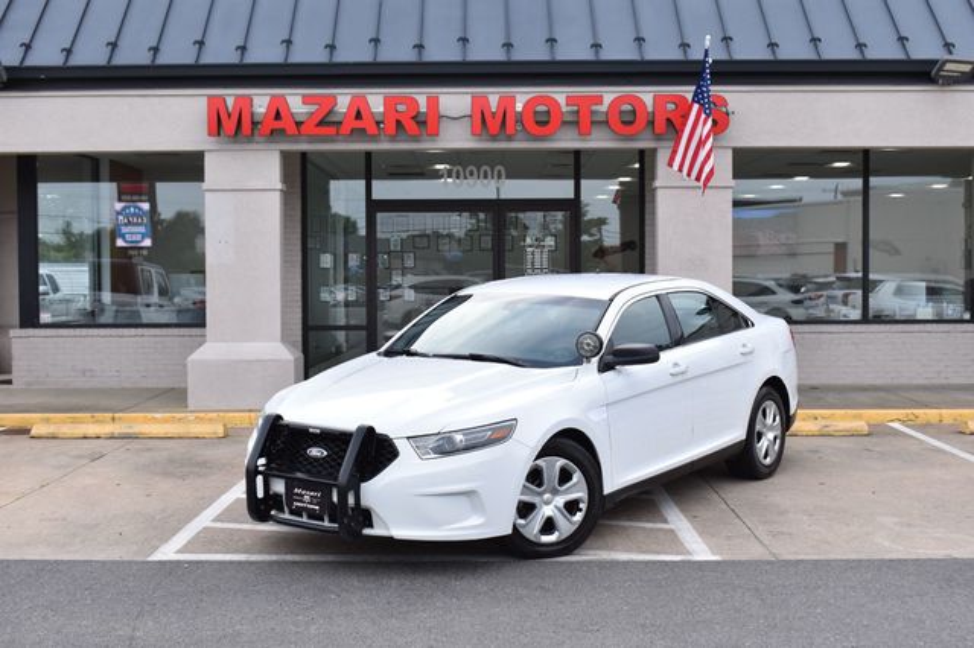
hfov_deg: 43.6
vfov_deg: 29.8
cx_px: 487
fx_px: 1217
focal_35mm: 45
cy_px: 324
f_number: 8
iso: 320
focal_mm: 30
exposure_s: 1/250
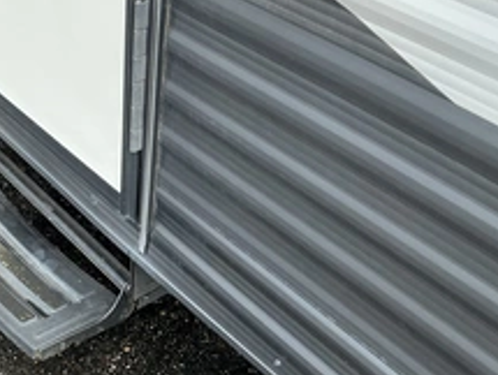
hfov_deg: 34.9
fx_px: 749
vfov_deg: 28.1
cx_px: 63
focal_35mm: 52
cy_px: 204
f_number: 1.8
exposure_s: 1/253
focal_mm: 3
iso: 25
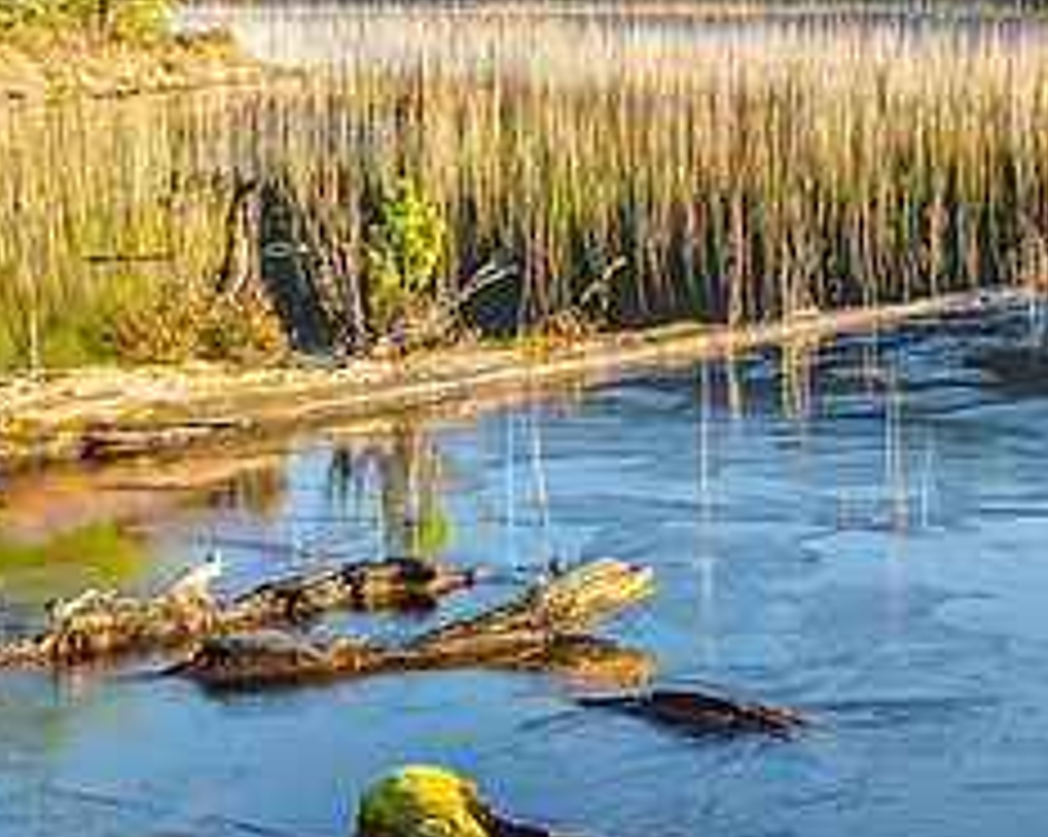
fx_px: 3223
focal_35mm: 104
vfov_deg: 14.7
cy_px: 623
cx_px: 923
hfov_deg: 18.2
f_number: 7.1
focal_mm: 19
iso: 200
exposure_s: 1/40
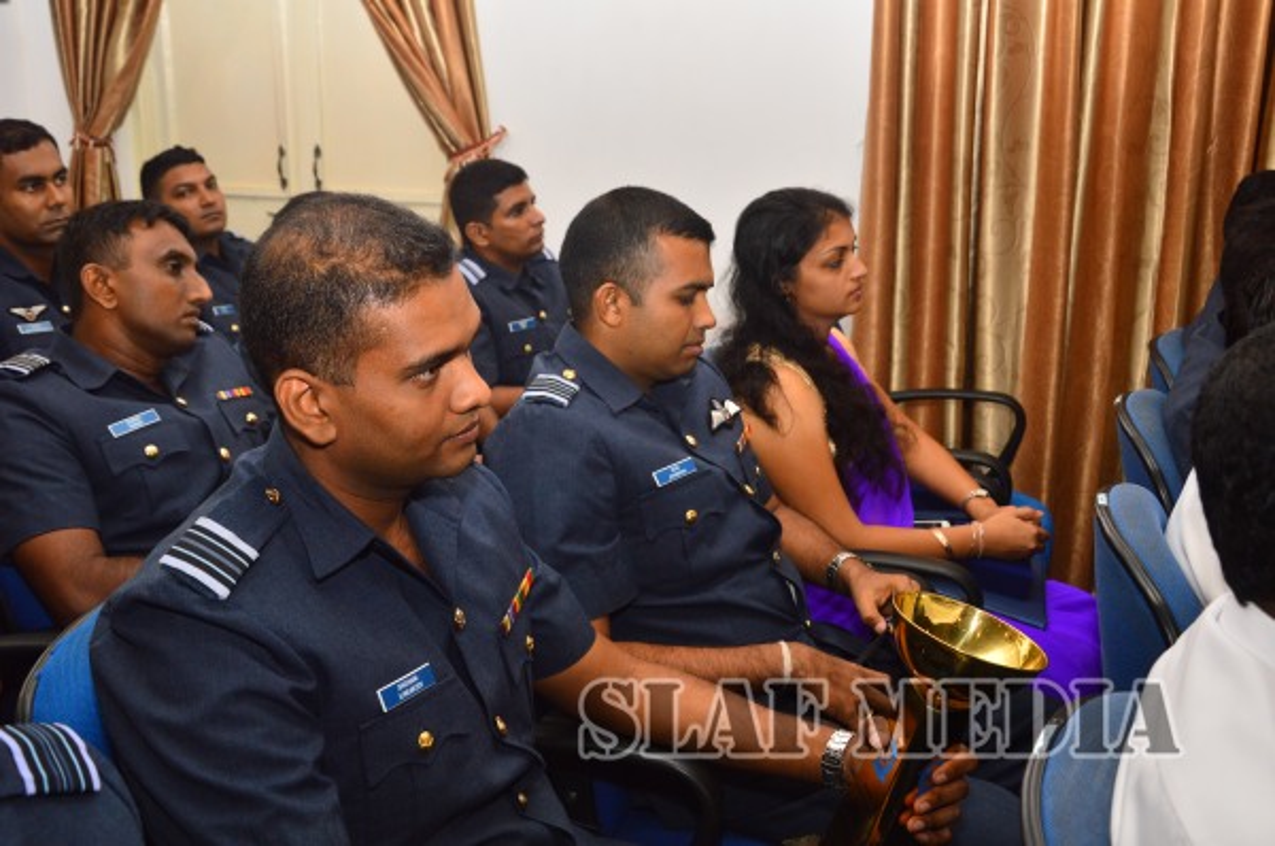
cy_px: 423
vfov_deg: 35.4
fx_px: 1326
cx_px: 638
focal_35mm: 38
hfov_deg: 51.4
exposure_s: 1/100
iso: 400
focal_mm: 25
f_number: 5
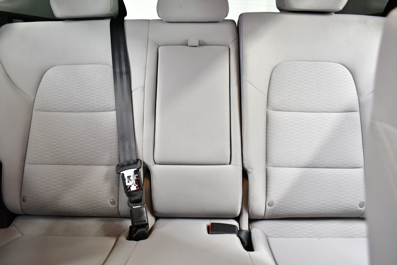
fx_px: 298
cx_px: 198
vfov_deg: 47.9
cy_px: 132
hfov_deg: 67.4
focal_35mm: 27
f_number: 5.6
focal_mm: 18
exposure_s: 1/40
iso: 6400
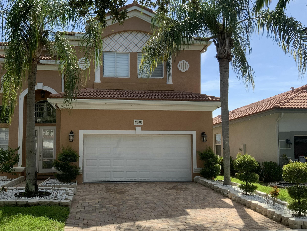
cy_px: 131
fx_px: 319
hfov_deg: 51.1
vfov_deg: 39.6
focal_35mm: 36
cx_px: 128
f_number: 1.8
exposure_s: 1/1377
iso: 16
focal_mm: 3
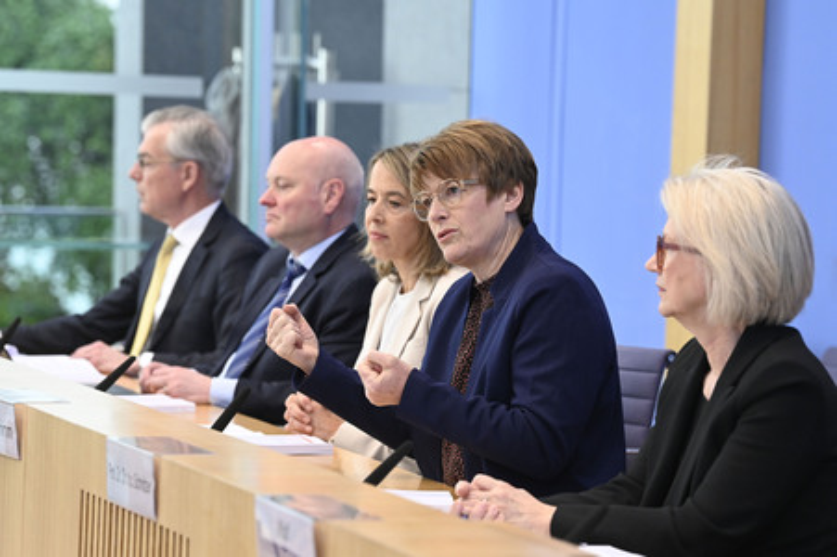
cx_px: 418
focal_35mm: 180
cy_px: 278
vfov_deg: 7.6
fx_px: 4182
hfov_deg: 11.4
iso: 4000
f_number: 6.3
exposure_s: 1/500
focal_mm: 180
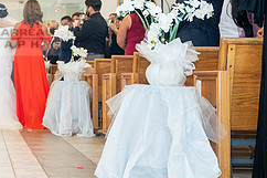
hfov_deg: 21.3
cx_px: -49
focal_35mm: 89
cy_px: 28
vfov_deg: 15.2
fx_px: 660
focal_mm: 34
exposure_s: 1/200
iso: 2000
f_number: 4
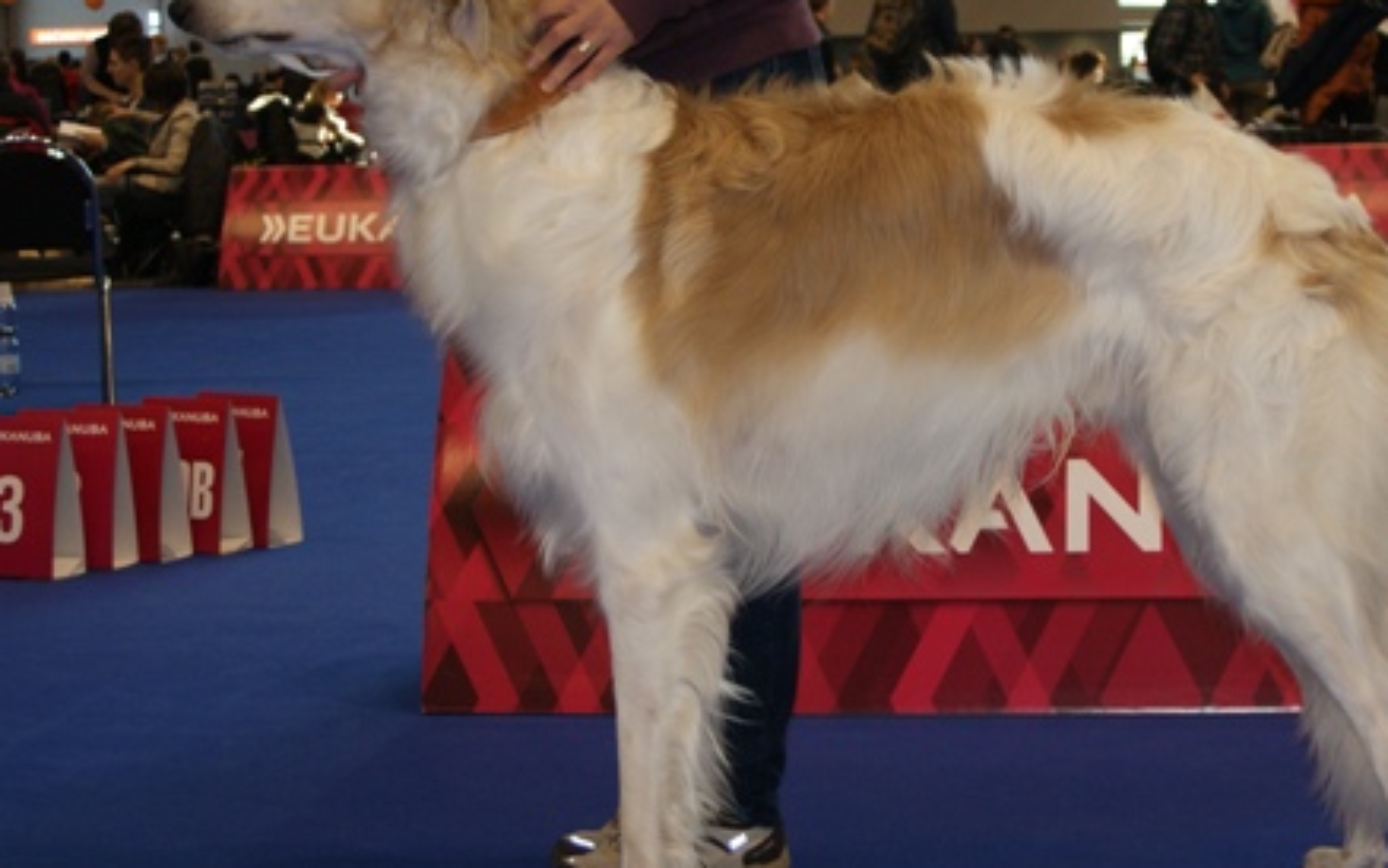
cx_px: 922
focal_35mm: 78
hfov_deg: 26.4
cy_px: 412
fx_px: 2941
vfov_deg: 16.8
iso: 400
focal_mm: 35
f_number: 4.5
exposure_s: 1/60
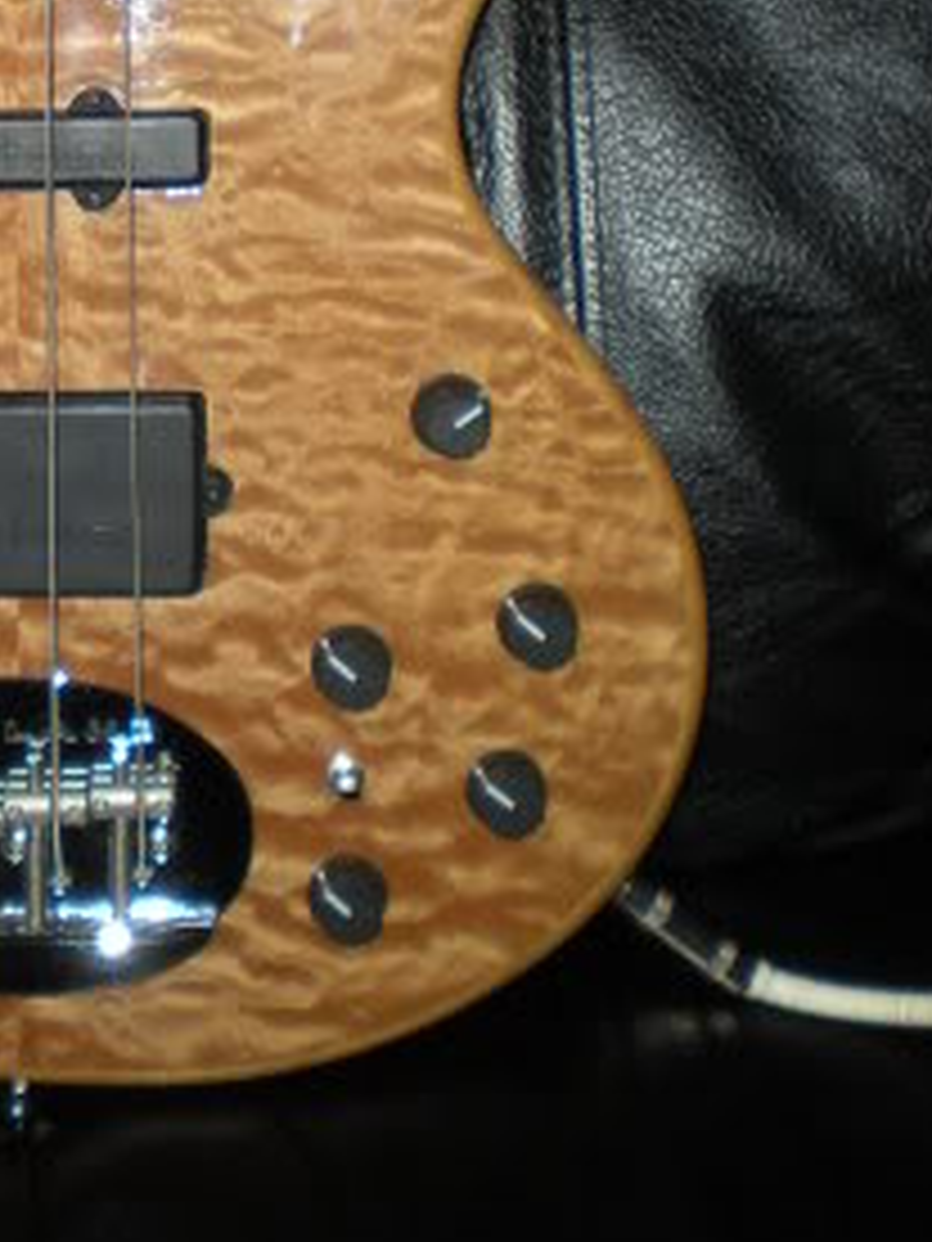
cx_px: 23
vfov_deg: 21.6
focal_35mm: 88
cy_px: 50
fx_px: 3159
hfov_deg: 16.5
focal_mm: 6.3
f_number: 3.1
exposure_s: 1/60
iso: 64
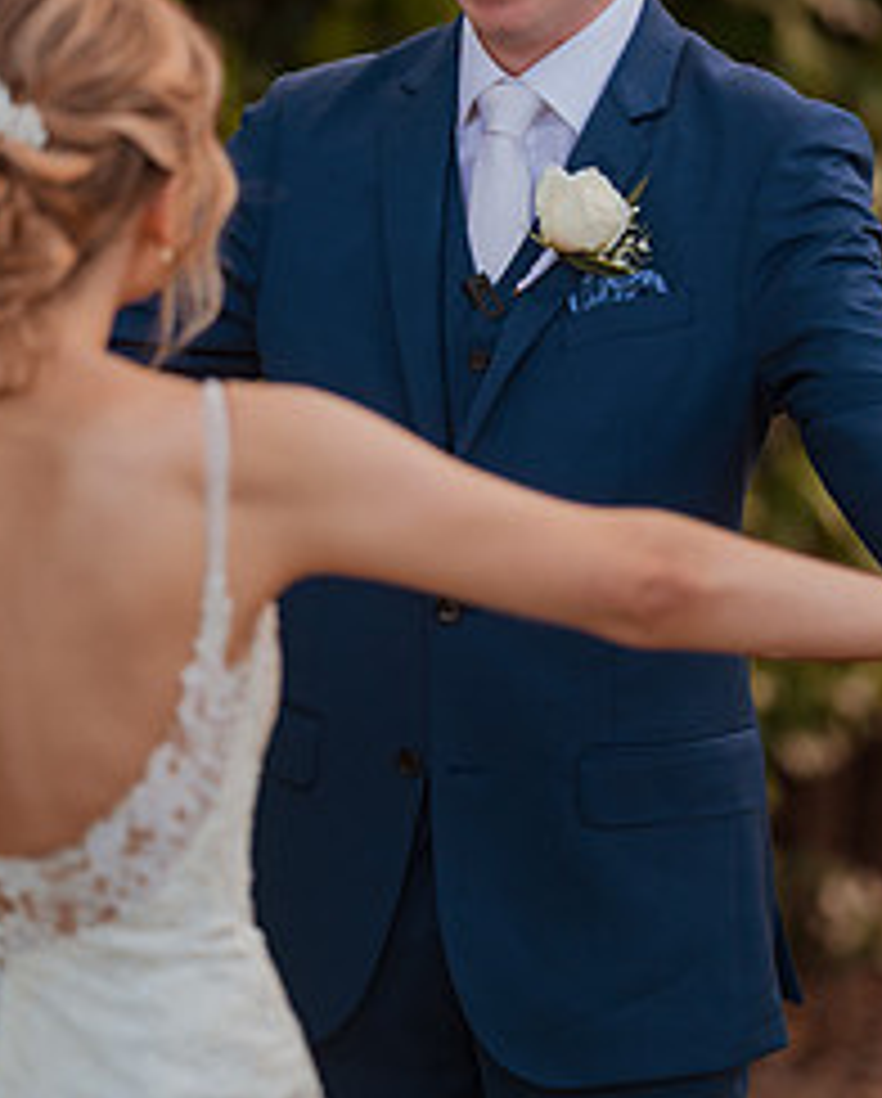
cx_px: 425
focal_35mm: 233
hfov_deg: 6.7
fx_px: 7584
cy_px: 279
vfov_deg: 8.3
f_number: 1.8
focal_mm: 135
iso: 320
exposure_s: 1/800
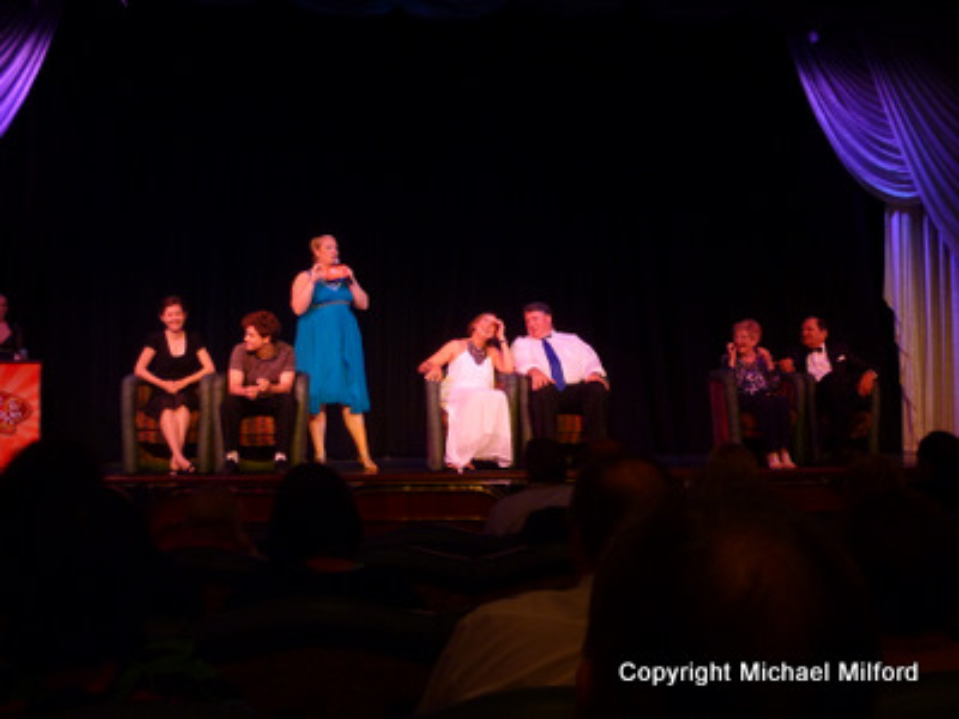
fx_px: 1247
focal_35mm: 45
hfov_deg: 42.1
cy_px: 360
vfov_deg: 32.2
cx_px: 480
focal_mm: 7.3
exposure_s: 1/30
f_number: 3.7
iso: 160
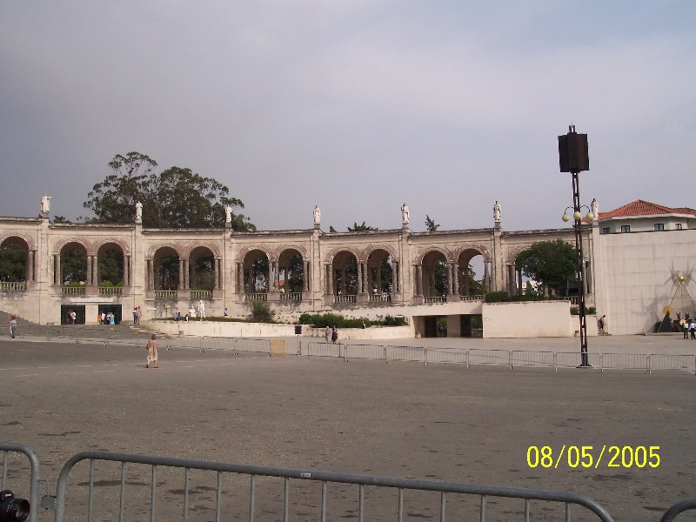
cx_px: 348
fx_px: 764
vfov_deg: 37.7
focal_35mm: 38
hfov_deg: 49.0
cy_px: 261
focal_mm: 8
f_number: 4.8
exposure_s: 1/700
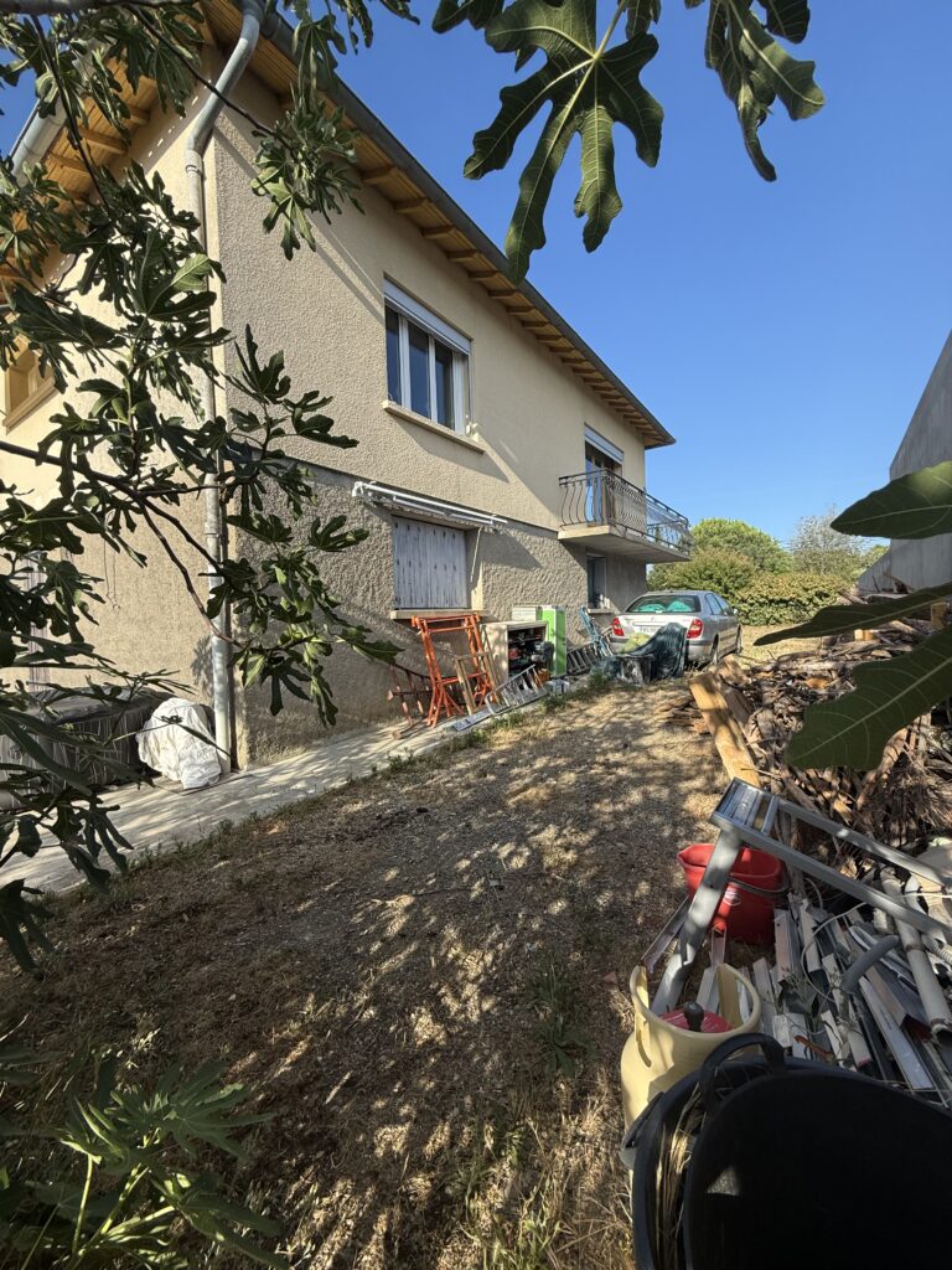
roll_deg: +1.7
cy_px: 635
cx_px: 476
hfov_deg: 85.7
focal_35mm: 14
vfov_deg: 102.1
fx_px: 513
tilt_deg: -0.5
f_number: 2.2
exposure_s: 1/1068
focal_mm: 2.22
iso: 64
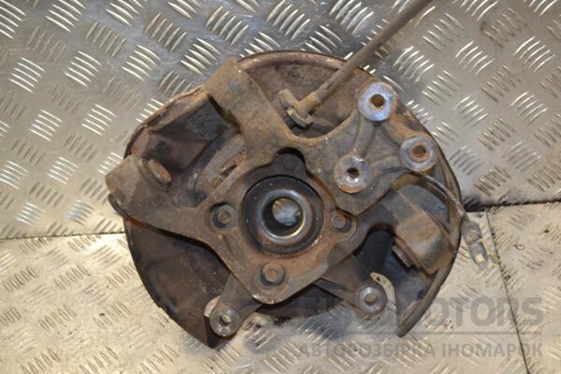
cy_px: 187
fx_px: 701
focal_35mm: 45
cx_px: 280
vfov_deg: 29.9
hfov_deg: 43.6
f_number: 4.5
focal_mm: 30
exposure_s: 1/80
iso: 400
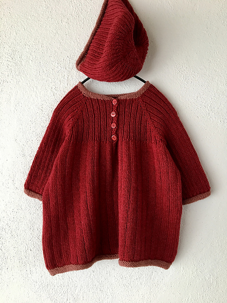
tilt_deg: +0.6
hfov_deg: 48.2
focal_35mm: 29
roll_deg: +0.7
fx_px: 254
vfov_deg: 61.7
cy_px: 152
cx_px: 114
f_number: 2.2
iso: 125
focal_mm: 4.15
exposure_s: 1/33
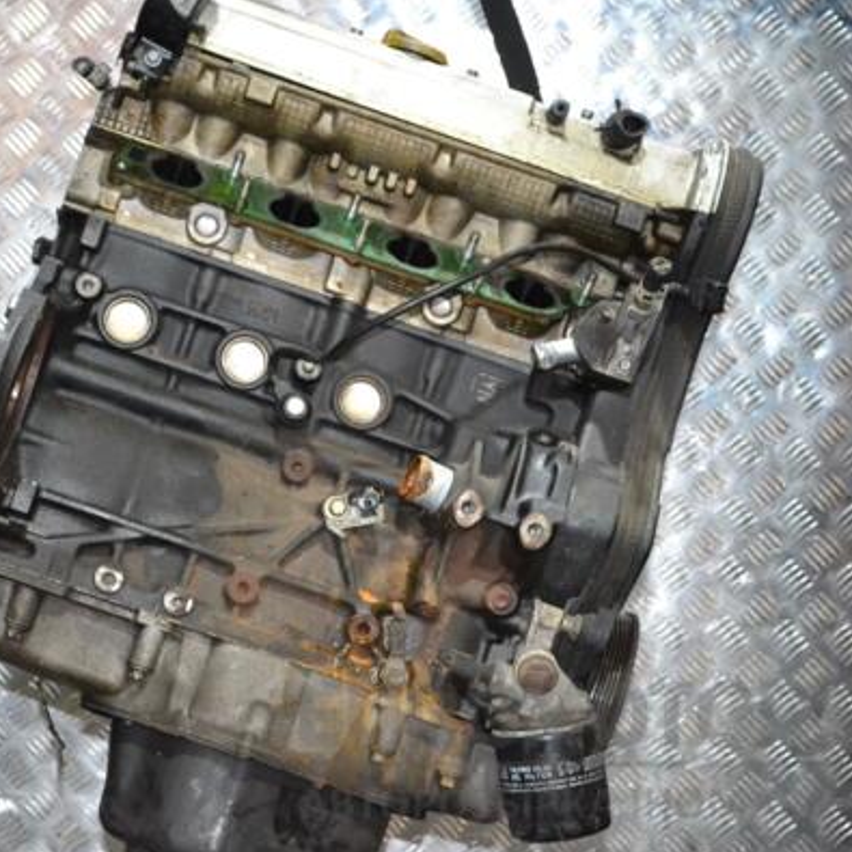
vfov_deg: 18.7
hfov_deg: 18.6
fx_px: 2590
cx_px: 259
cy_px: 427
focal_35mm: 93
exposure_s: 1/60
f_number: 5.3
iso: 3200
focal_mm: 48
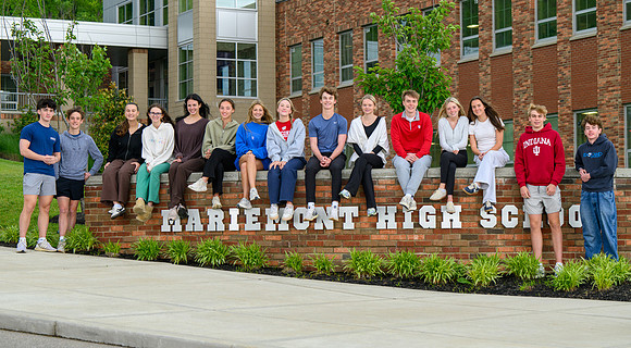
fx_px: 1533
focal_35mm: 92
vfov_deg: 13.0
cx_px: 315
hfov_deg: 23.3
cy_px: 204
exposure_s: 1/160
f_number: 4.5
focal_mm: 86
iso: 250
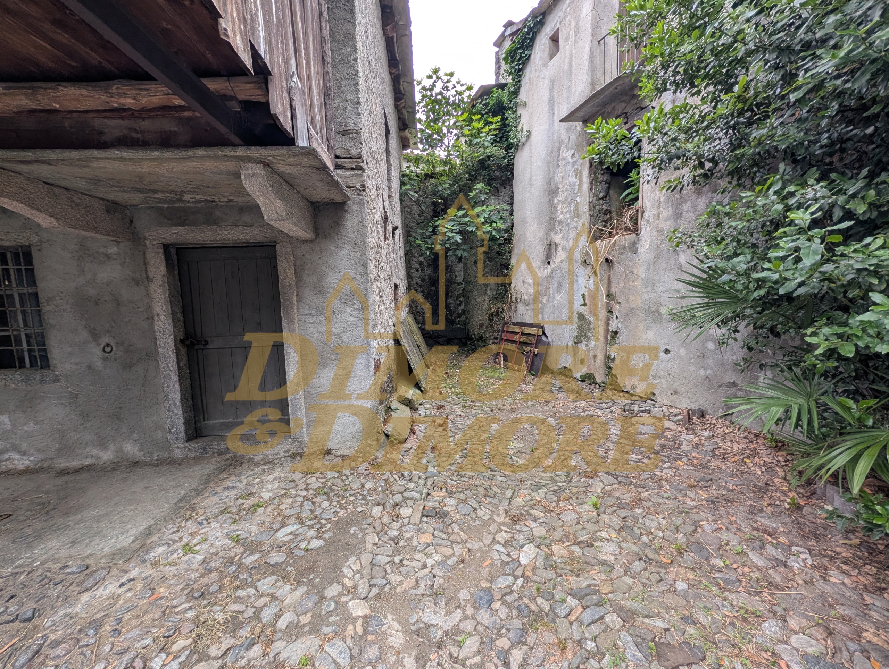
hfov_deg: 110.5
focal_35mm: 12
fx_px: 309
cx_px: 444
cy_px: 334
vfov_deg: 94.6
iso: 39
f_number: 1.7
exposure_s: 1/175
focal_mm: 2.02
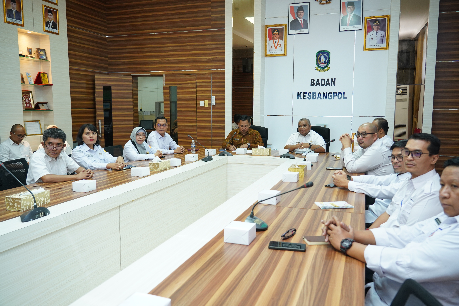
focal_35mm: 30
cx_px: 230
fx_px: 382
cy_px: 153
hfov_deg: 61.9
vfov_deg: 43.6
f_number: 4
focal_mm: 30
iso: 2000
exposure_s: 1/80
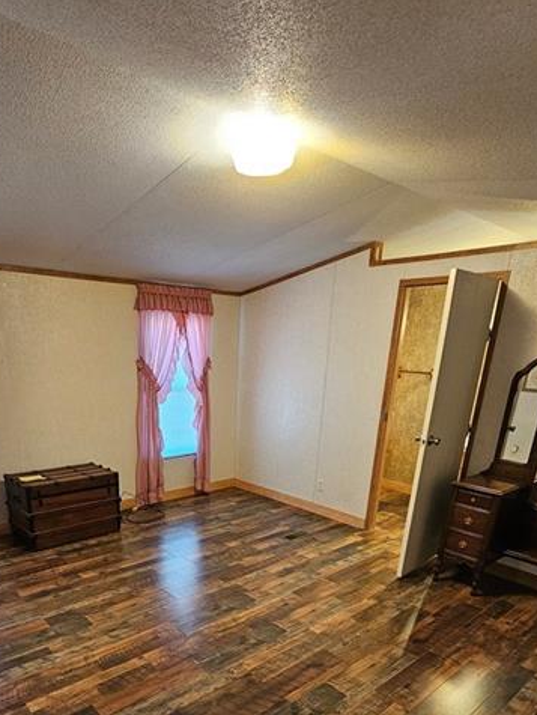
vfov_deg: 74.1
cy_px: 524
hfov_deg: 63.0
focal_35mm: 21
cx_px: 218
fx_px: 434
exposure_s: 1/40
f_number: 2.2
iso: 320
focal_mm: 2.2
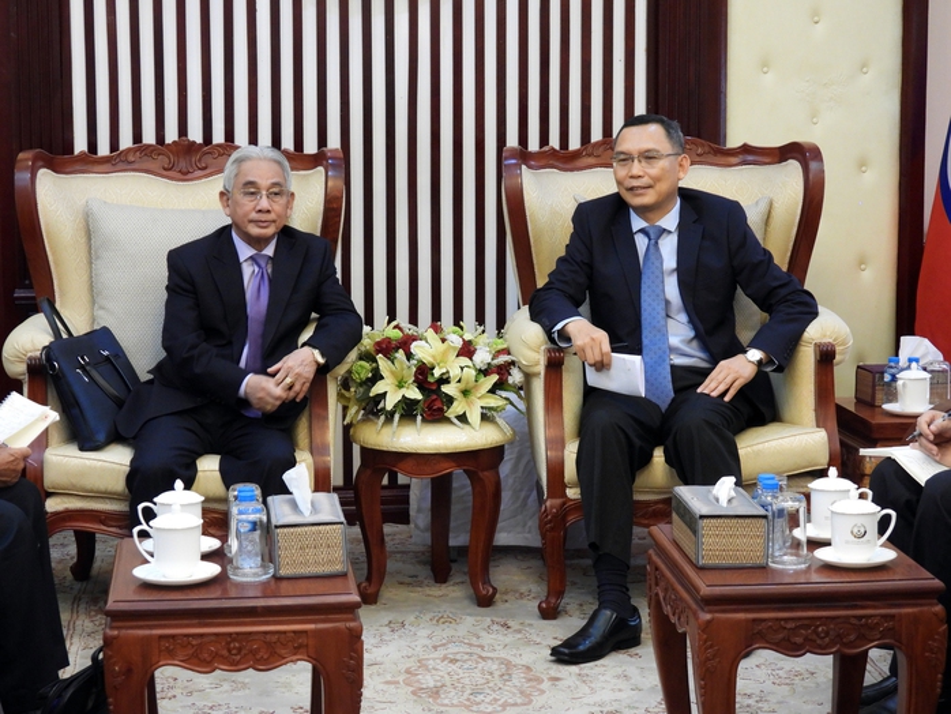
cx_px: 476
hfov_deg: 24.4
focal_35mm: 80
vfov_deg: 18.4
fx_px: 2199
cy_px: 357
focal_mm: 14.3
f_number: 3.5
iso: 500
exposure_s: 1/15
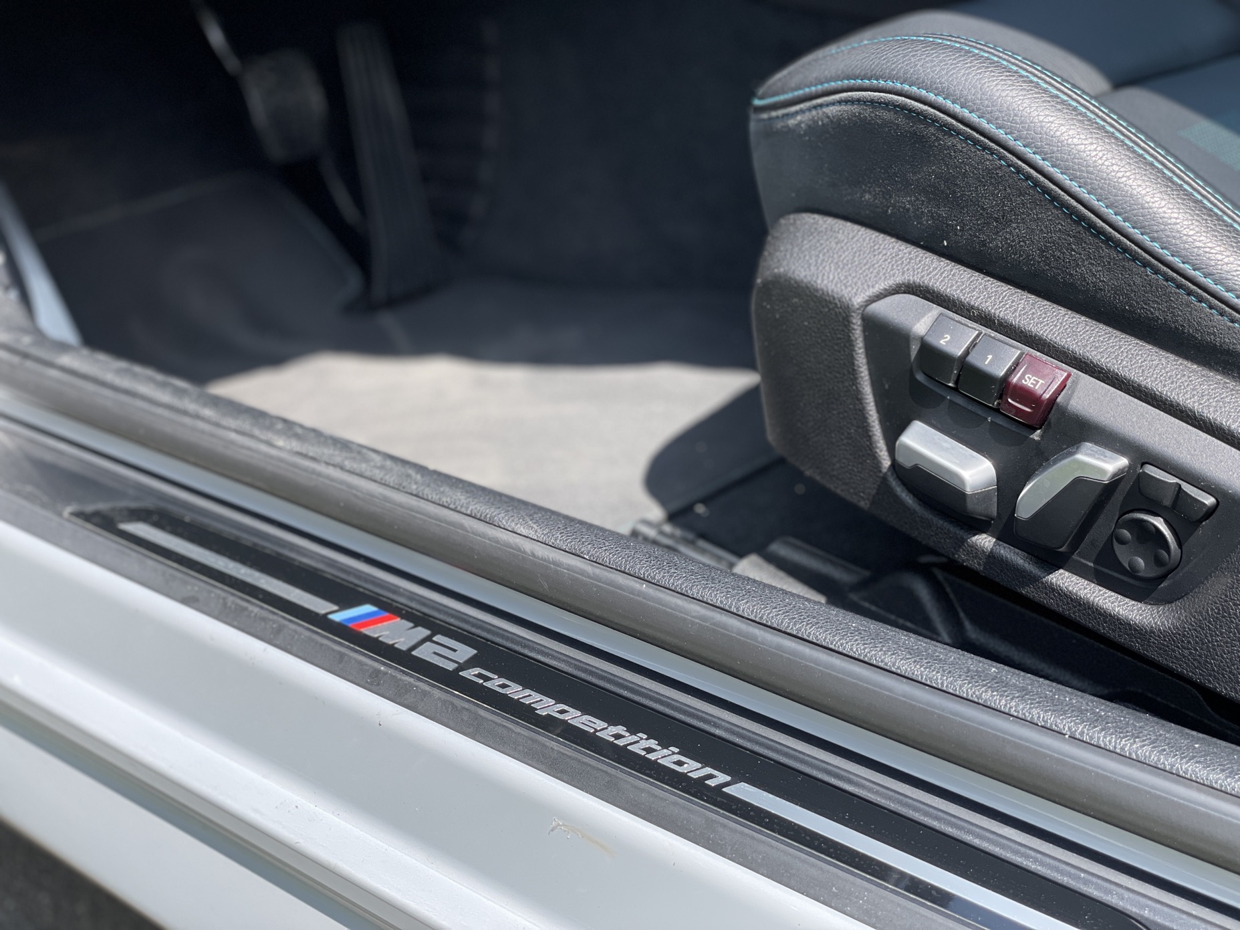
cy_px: 465
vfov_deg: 28.0
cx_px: 620
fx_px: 1863
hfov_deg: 36.8
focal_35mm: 52
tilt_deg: -23.1
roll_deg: -0.2
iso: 25
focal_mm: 6
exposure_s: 1/539
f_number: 2
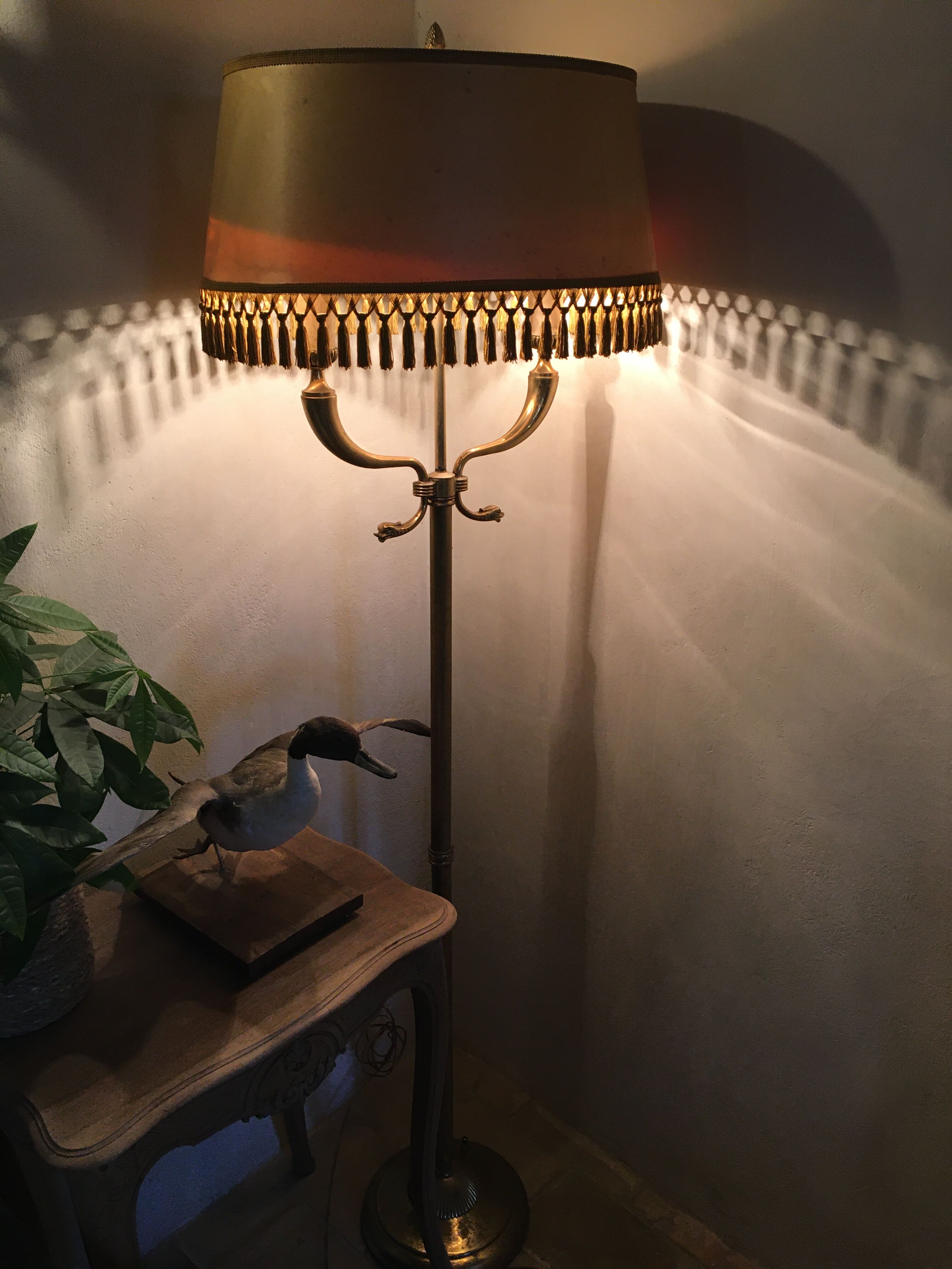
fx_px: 1063
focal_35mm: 29
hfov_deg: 48.2
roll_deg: +3.2
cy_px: 634
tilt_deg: -23.8
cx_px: 476
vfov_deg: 61.7
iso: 50
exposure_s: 1/33
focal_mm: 4.15
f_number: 2.2
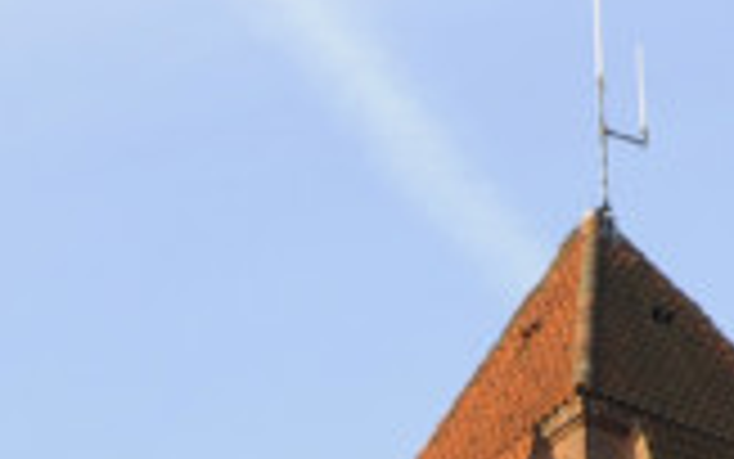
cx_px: -113
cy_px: 1714
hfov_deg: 9.5
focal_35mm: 217
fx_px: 4342
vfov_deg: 5.4
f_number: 7.1
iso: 400
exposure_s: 1/320
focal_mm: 29
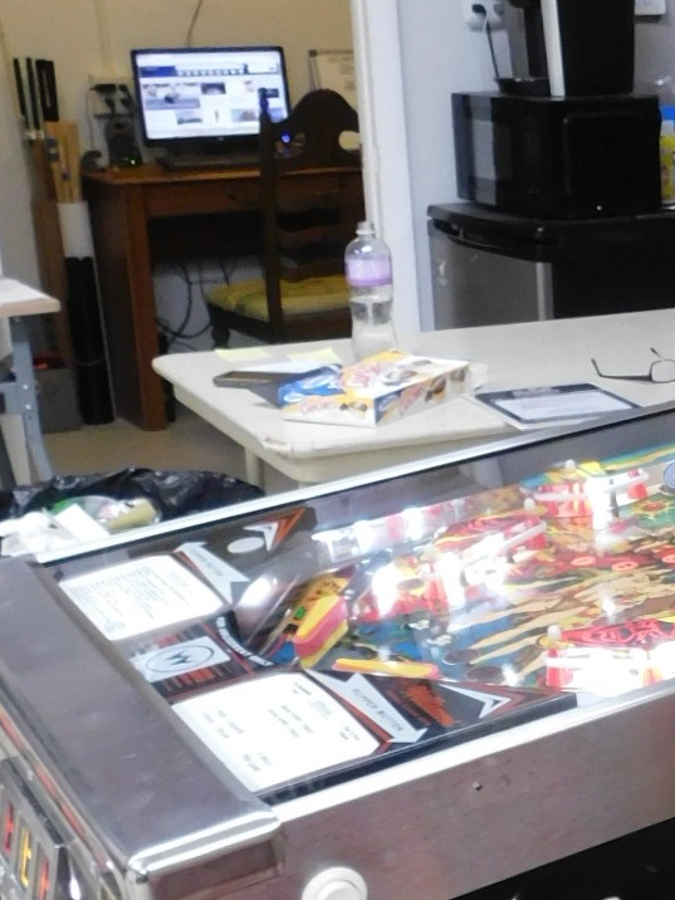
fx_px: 1898
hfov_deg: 17.9
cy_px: 613
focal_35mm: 73
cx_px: 1022
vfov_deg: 26.5
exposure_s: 1/30
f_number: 3
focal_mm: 4
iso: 280
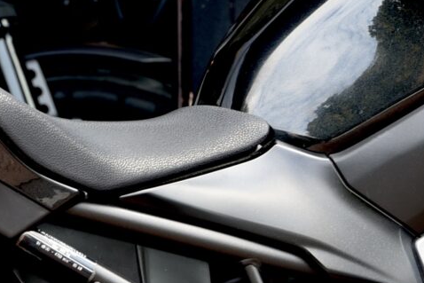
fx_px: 3911
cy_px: 369
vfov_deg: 4.1
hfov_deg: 6.2
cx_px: 281
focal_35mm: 332
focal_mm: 62
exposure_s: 1/60
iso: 100
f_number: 4
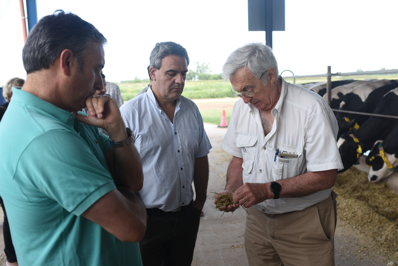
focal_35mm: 35
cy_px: 133
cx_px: 199
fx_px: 387
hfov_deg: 54.4
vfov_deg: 37.9
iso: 200
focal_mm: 35
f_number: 5
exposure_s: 1/200
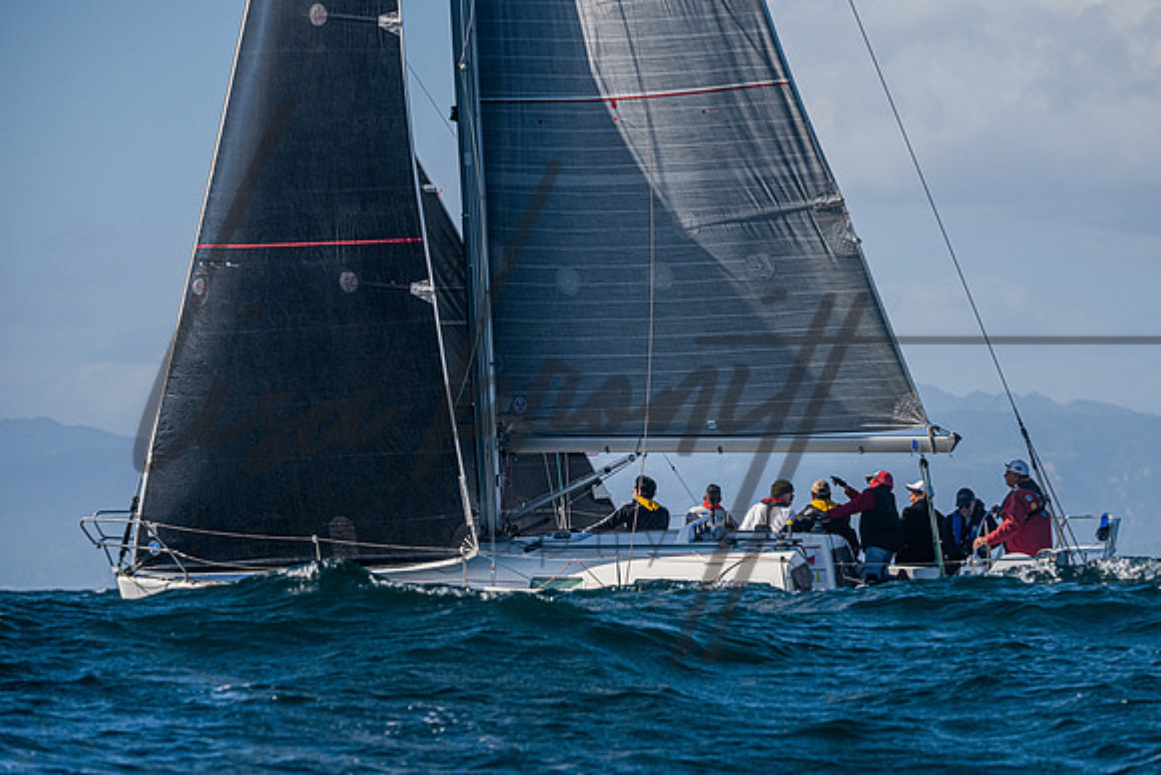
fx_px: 8013
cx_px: 643
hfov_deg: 8.3
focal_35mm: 248
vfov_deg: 5.5
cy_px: 438
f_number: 6.3
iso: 400
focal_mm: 210
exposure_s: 1/6400
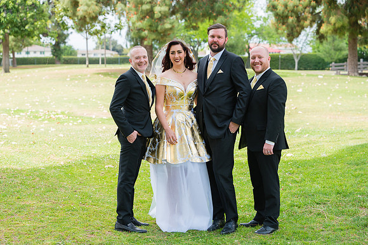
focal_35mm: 70
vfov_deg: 19.4
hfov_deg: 28.9
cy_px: 122
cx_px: 184
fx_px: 715
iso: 500
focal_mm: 70
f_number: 4
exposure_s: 1/1600
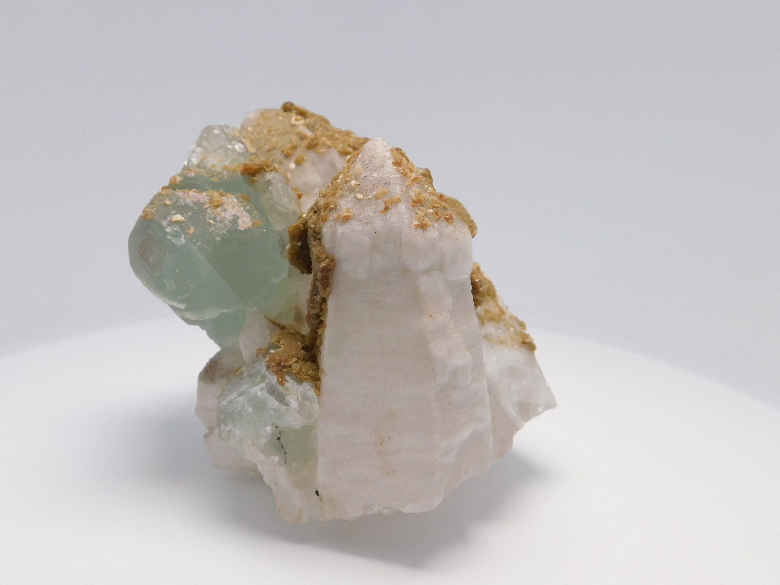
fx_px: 744
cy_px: 304
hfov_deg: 55.3
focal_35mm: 33
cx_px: 364
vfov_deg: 42.9
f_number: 3.2
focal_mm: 5.3
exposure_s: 1/320
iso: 125
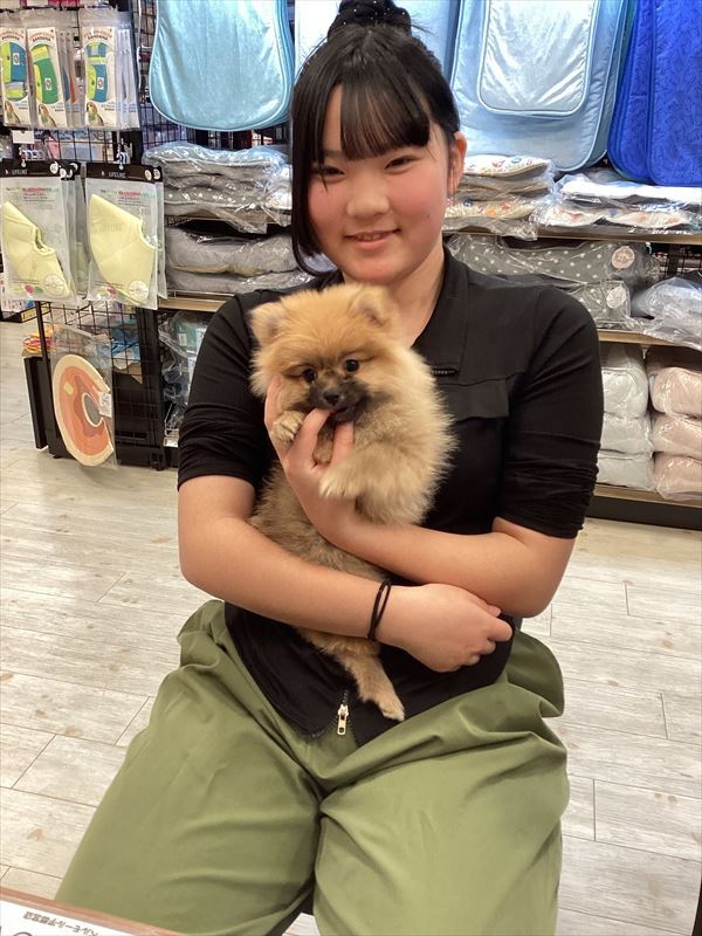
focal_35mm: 31
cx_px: 351
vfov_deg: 58.4
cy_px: 468
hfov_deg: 45.4
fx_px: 838
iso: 100
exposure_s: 1/50
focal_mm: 3.3
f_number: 2.4
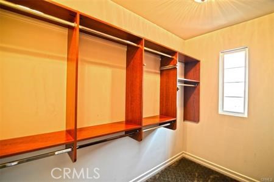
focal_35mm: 16
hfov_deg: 96.7
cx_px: 137
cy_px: 91
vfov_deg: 73.7
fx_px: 122
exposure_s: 1/10
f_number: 2.8
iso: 50
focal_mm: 16
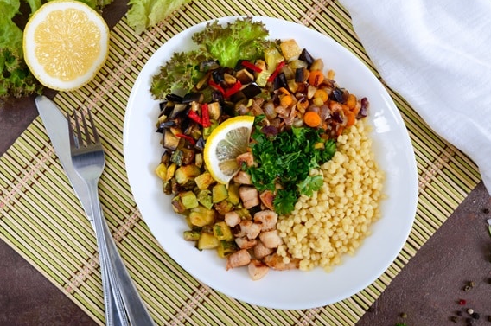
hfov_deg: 35.1
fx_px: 776
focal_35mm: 57
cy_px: 163
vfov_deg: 23.7
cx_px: 251
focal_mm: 36
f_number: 10
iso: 200
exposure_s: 1/160
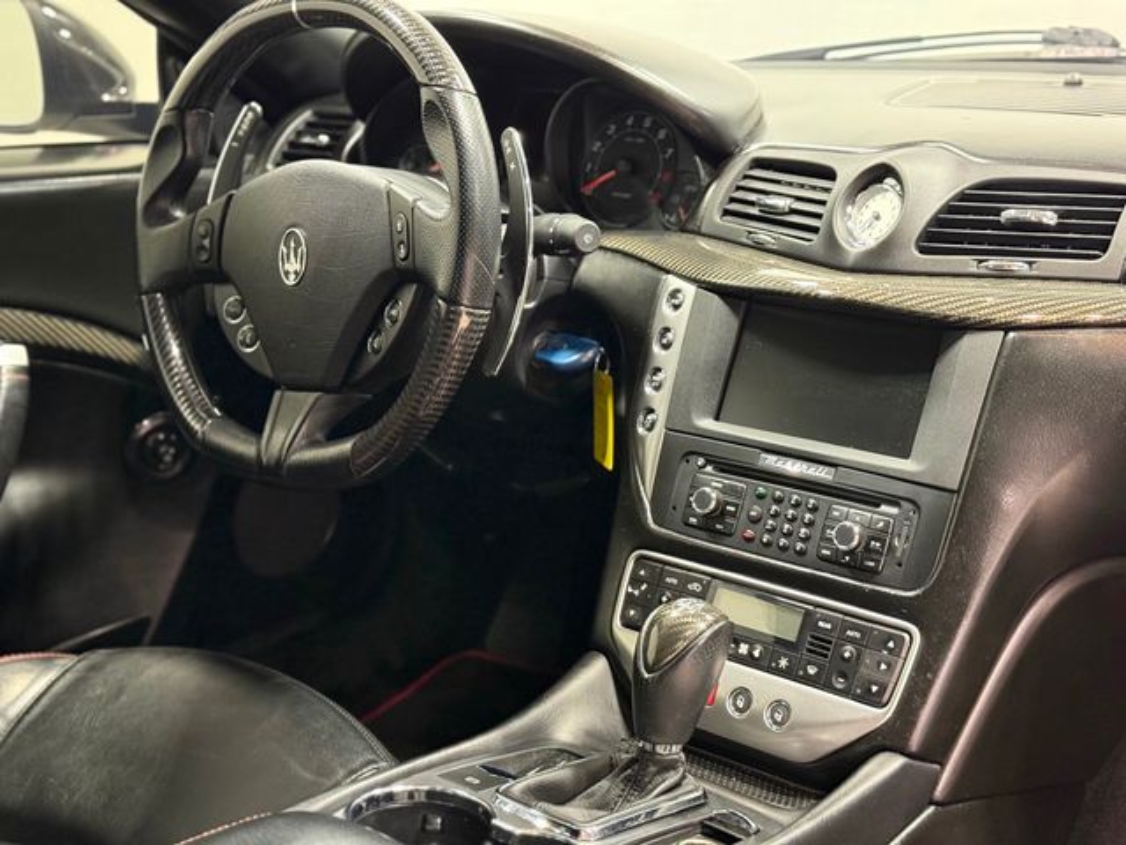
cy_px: 422
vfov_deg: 30.3
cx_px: 563
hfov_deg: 39.7
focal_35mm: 48
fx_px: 1561
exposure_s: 1/30
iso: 400
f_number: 1.78
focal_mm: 6.76
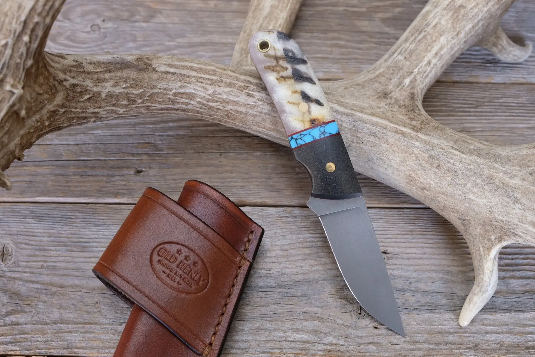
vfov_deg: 35.1
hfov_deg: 50.7
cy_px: 178
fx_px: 565
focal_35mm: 38
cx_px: 268
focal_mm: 25.4
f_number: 6.4
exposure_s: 1/45
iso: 800
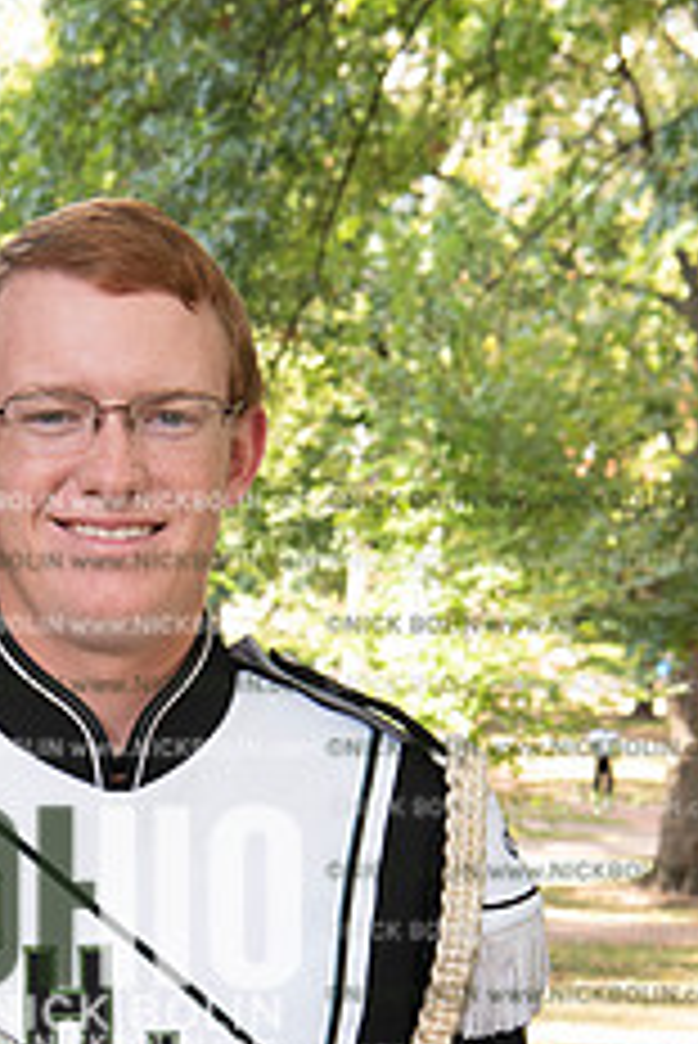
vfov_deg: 21.4
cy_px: 932
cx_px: 113
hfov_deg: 14.6
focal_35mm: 93
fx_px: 2701
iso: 800
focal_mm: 48
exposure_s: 1/100
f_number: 8
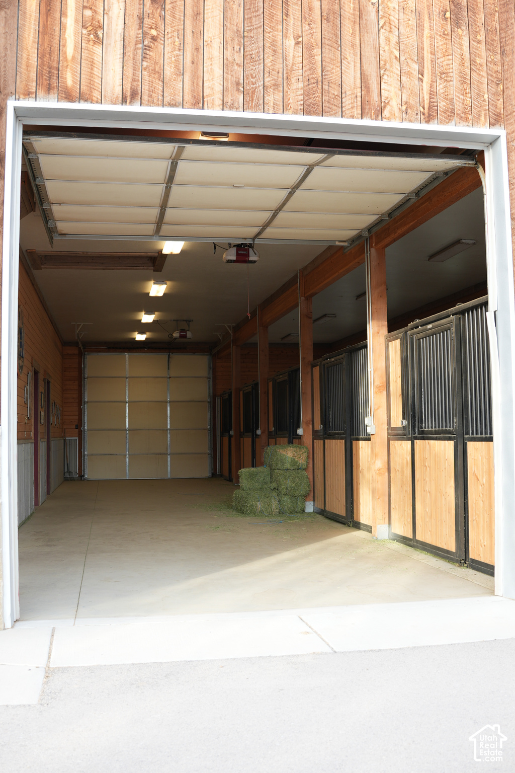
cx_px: 258
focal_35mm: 36
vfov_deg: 53.1
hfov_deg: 36.9
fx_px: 772
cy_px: 386
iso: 100
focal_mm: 24
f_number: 2.8
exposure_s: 1/60
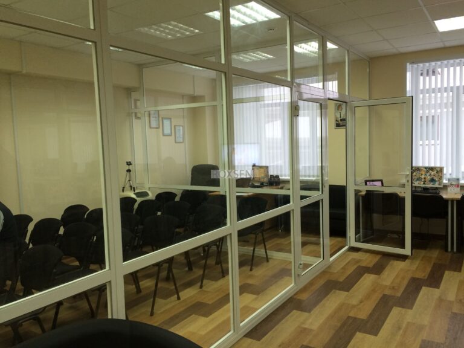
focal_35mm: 29
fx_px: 389
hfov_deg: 61.7
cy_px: 174
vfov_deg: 48.2
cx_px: 232
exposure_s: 1/33
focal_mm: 4.15
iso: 40
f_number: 2.2
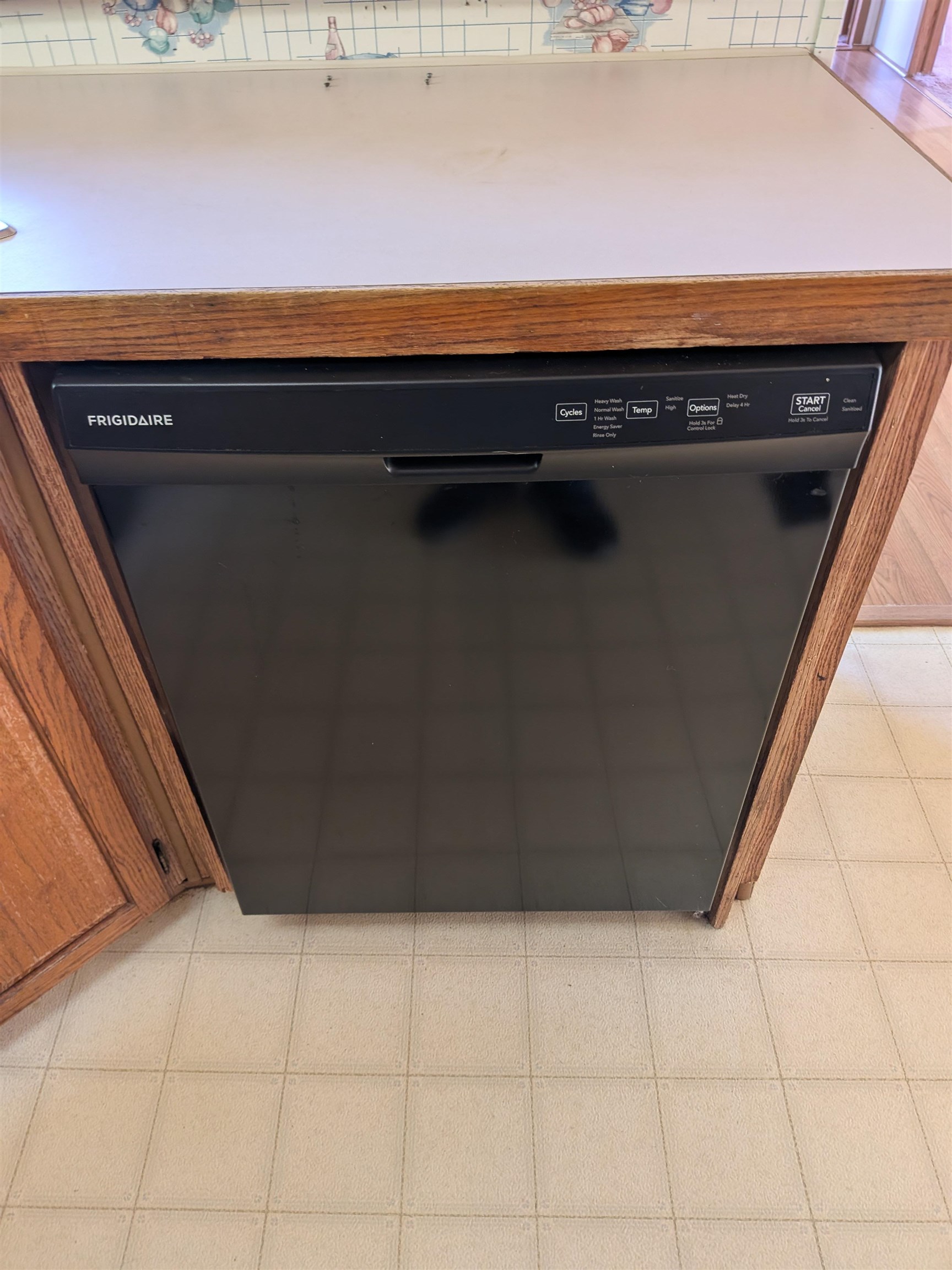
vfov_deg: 71.6
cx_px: 476
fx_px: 880
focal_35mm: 24
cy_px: 635
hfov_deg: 56.8
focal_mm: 4.53
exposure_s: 1/42.7
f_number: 1.7
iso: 210
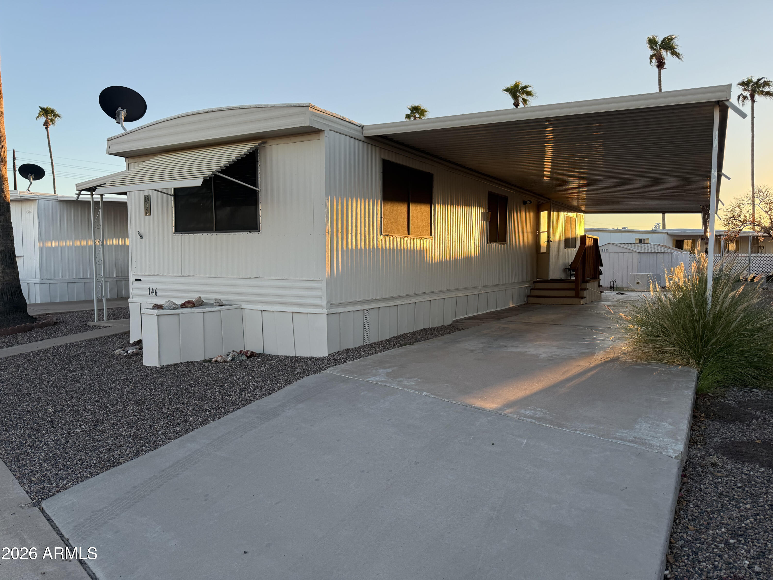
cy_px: 290
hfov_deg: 71.6
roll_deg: +0.5
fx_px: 536
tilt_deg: -3.3
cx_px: 386
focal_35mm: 24
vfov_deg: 56.8
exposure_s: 1/878
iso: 100
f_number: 1.78
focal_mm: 6.76
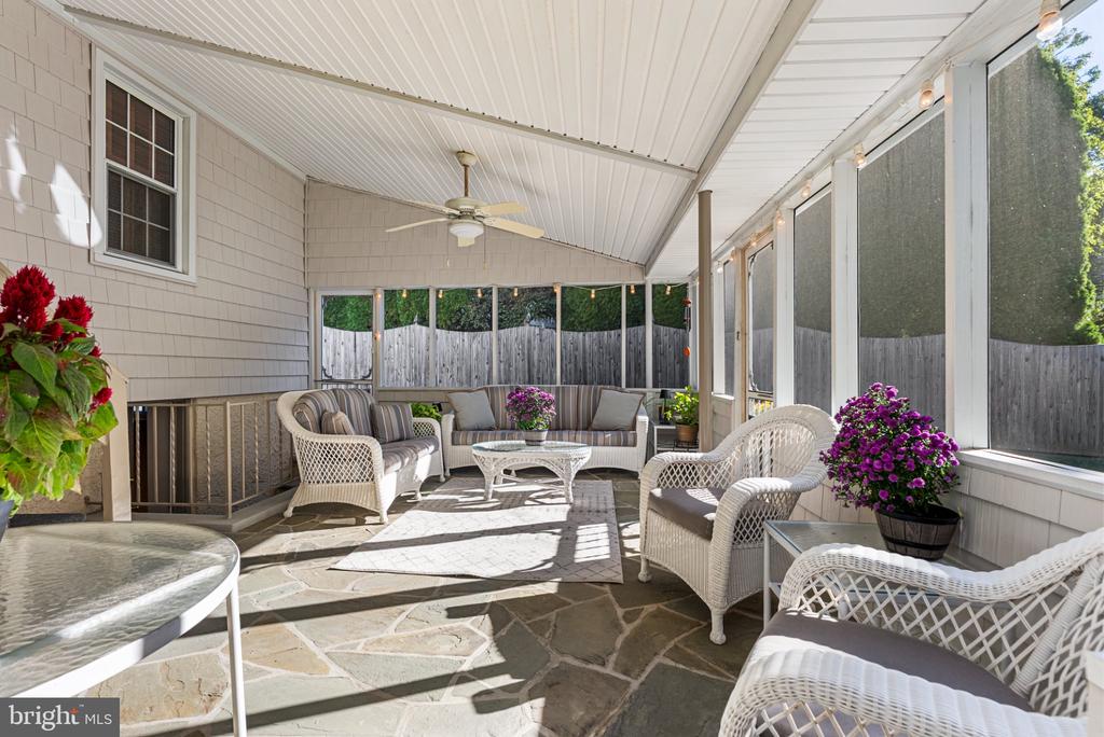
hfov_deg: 96.7
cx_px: 552
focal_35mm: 16
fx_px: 491
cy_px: 368
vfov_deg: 73.8
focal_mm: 16
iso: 320
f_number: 8
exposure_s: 1/40
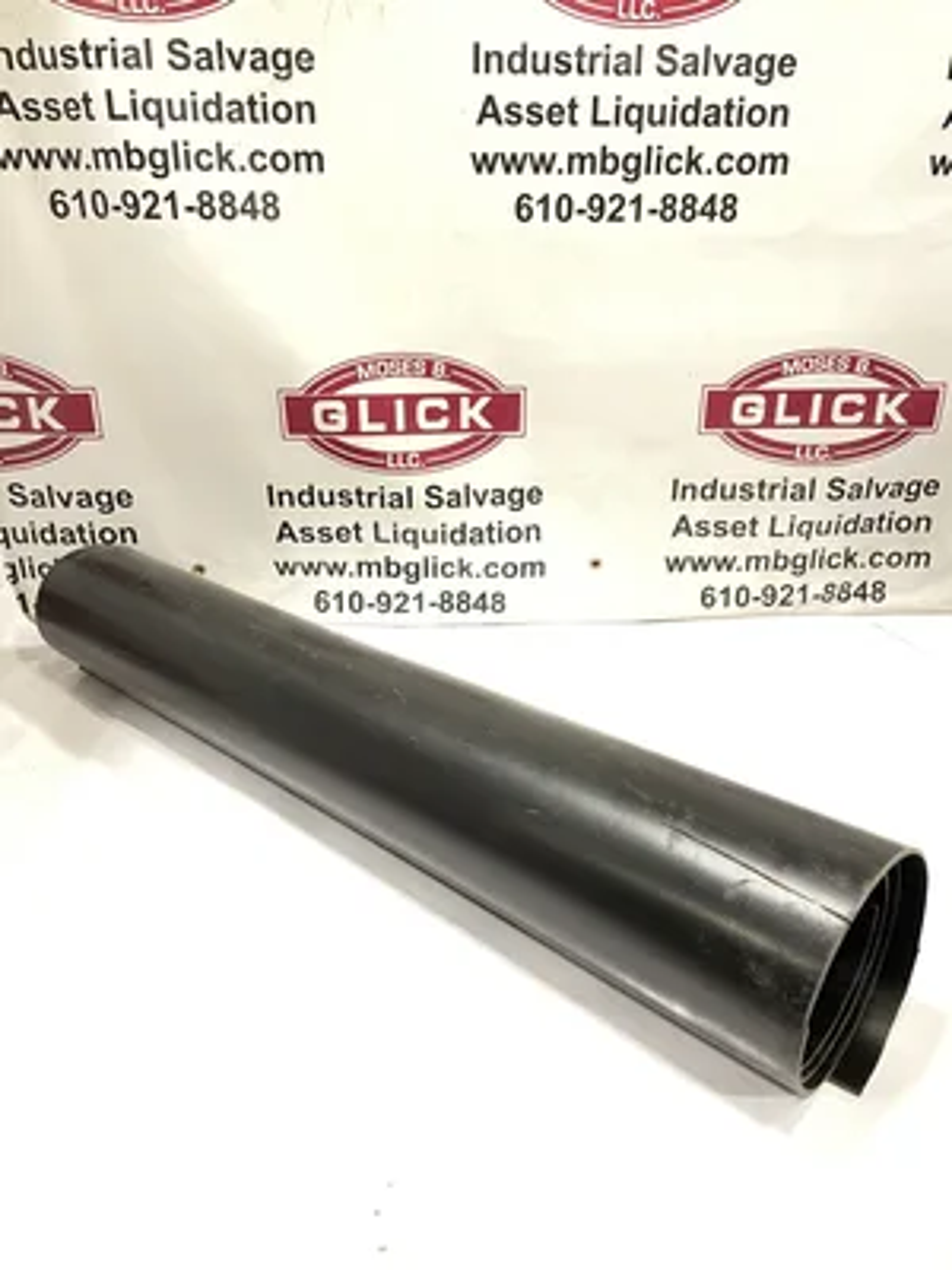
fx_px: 953
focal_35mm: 26
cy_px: 635
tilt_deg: -24.5
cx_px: 476
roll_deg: -0.4
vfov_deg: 67.3
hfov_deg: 53.1
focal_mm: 4.2
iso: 320
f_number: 1.6
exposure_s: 1/40
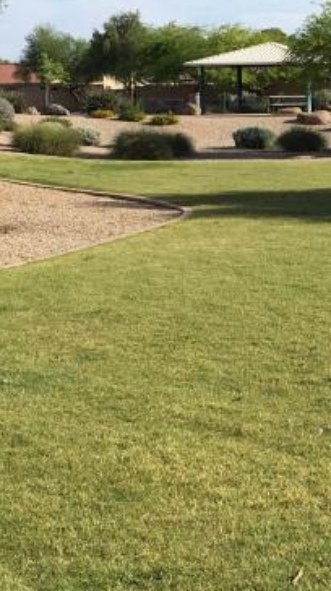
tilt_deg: -3.8
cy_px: 226
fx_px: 1393
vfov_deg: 23.9
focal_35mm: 89
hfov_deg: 12.8
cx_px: 518
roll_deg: +0.9
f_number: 2.2
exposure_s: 1/1748
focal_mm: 4.15
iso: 25
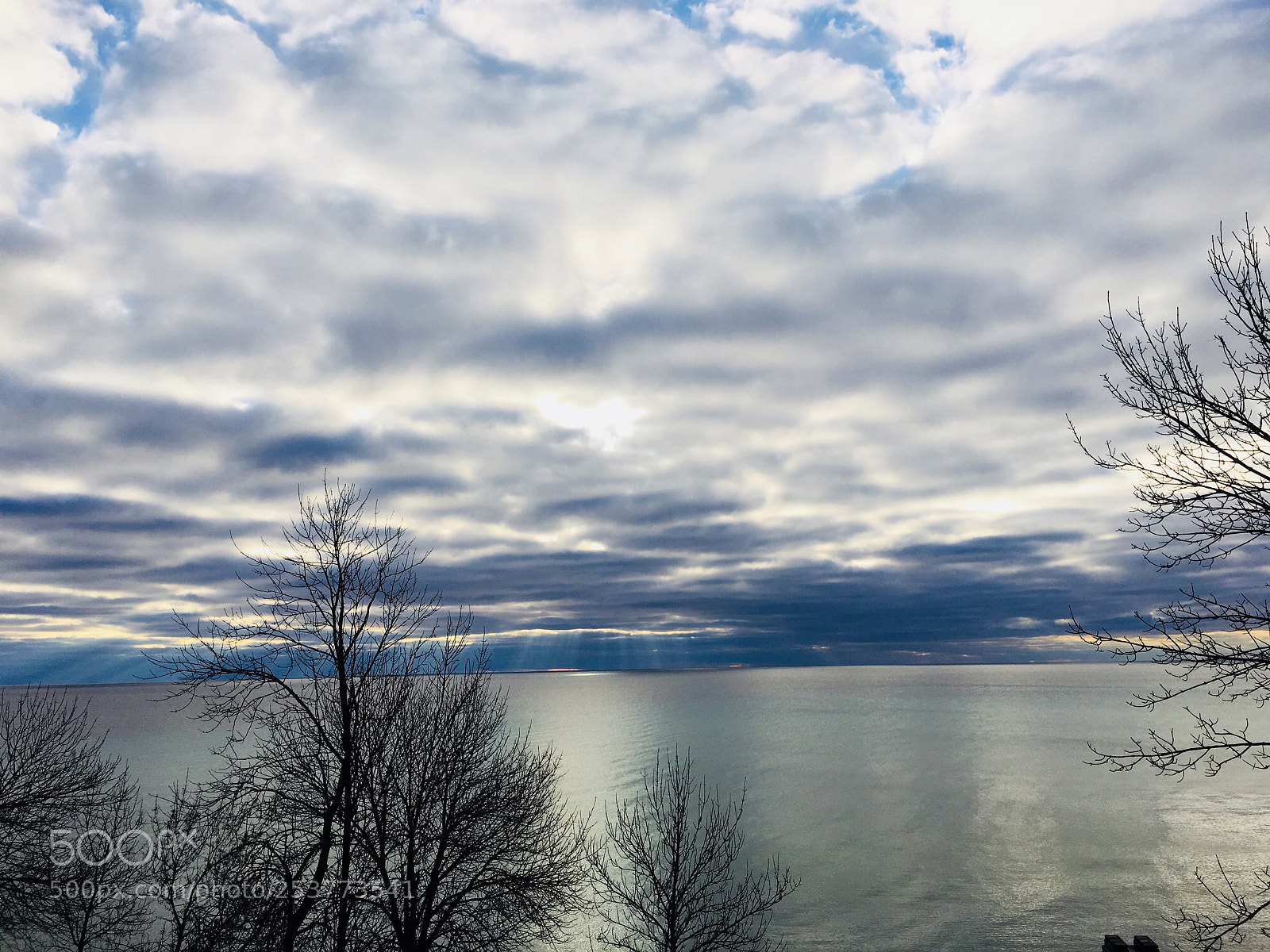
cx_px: 635
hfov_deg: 61.7
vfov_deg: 48.2
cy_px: 476
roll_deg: +1.5
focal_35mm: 29
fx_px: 1064
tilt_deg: +10.6
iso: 25
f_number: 2.2
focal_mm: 4.15
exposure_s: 1/1789
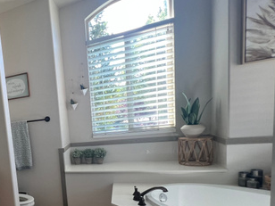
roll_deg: +8.1
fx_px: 214
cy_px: 154
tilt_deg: -7.7
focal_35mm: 27
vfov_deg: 49.3
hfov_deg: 51.0
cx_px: -6
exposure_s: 1/120
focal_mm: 1.57
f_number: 1.8
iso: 125
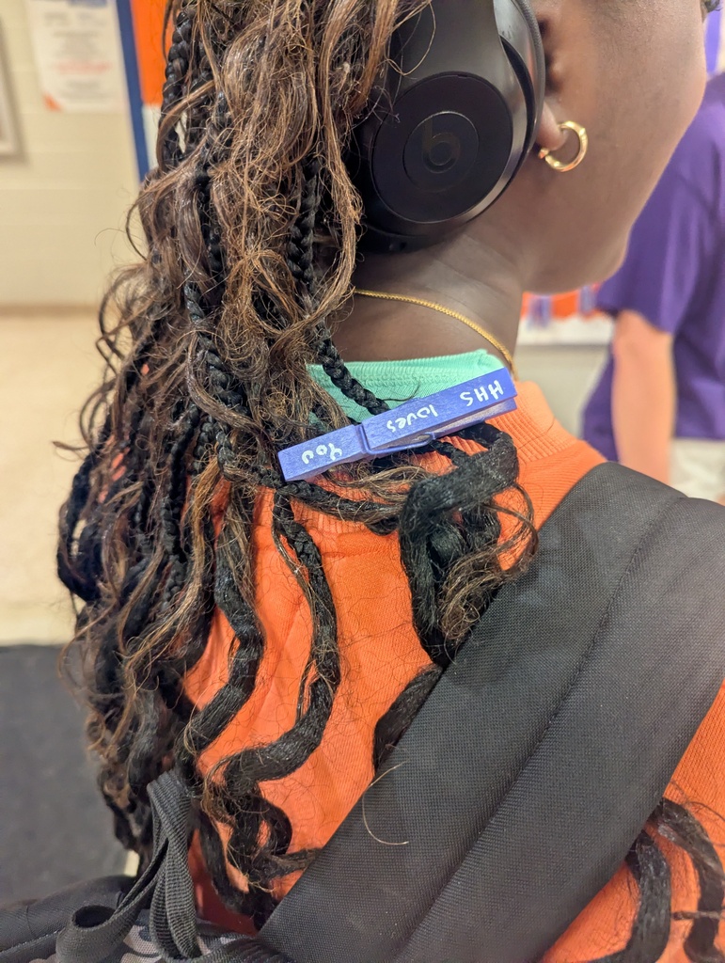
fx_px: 669
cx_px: 362
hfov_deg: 56.9
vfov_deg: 71.5
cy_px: 482
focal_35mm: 24
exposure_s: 1/120
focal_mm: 6.81
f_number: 1.85
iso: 847
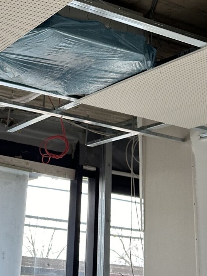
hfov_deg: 21.8
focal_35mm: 67
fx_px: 534
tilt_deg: +28.8
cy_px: 3
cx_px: 69
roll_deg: -2.2
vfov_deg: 27.4
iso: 160
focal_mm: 6.86
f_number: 1.78
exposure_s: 1/121
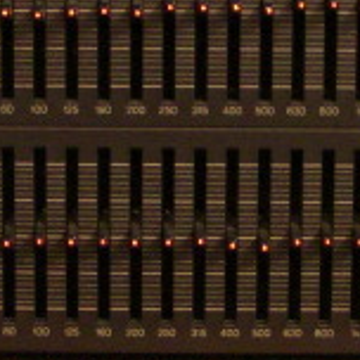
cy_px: 88
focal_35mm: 141
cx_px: 173
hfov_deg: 12.4
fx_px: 1659
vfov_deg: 12.3
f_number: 3.4
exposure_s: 1/8
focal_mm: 6.3
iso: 400
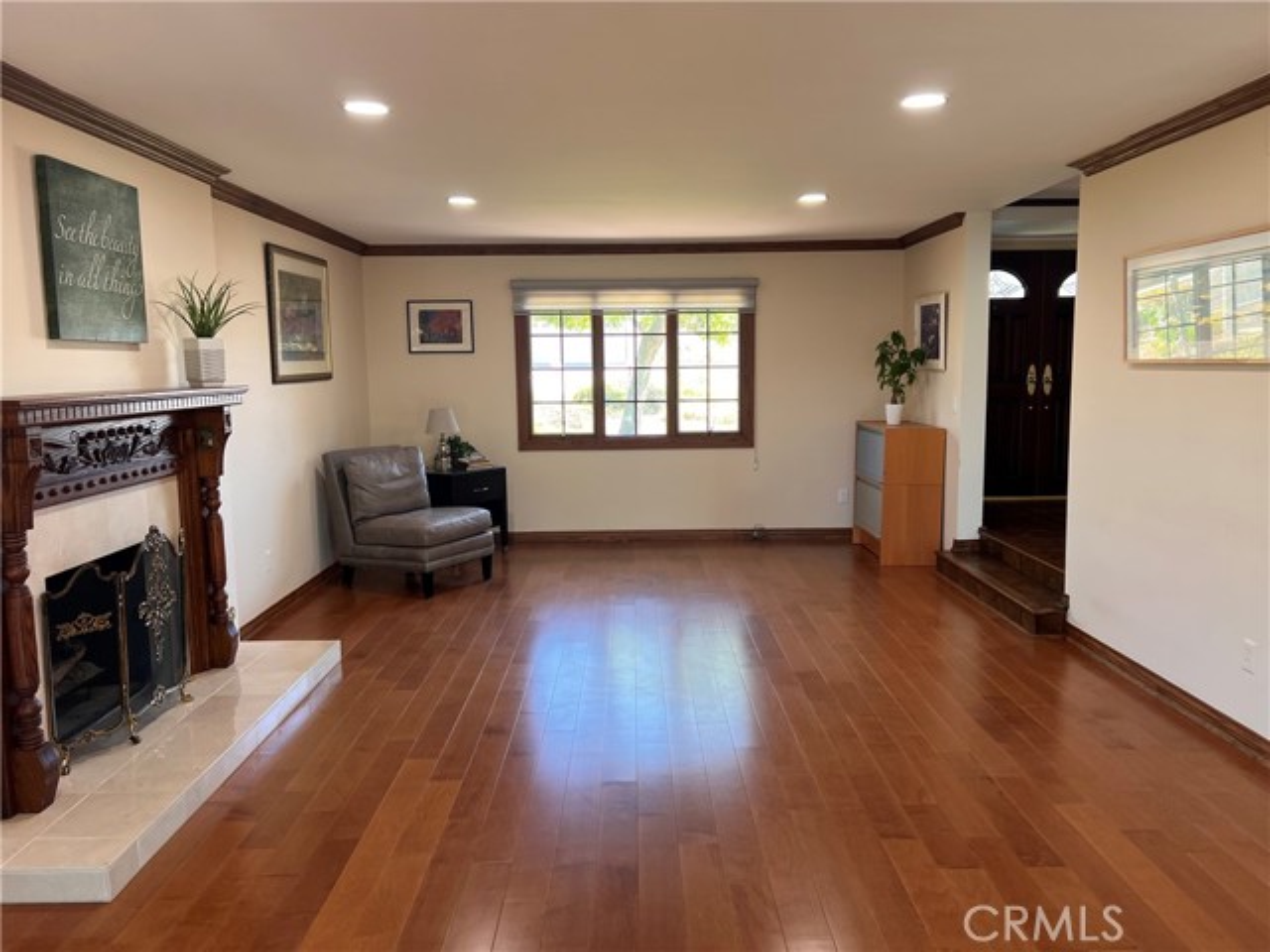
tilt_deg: -7.6
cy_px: 476
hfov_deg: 67.3
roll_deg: +1.3
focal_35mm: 26
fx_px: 954
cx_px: 635
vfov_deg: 53.1
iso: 125
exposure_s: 1/120
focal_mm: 5.7
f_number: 1.5
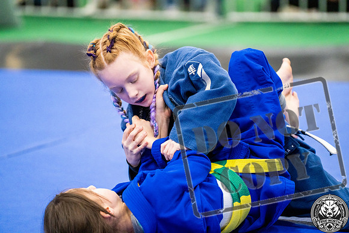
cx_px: 174
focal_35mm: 200
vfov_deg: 6.9
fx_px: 1939
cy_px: 116
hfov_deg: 10.3
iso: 4000
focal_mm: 200
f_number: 2.8
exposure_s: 1/640
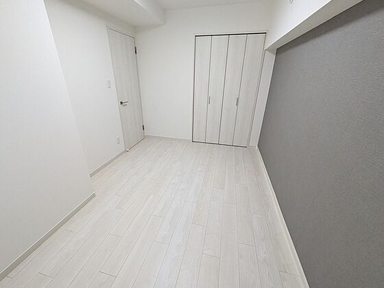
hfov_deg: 98.1
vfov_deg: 81.7
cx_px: 184
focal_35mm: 15
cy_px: 146
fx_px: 166
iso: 358
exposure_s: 1/120
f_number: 2.2
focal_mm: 1.83
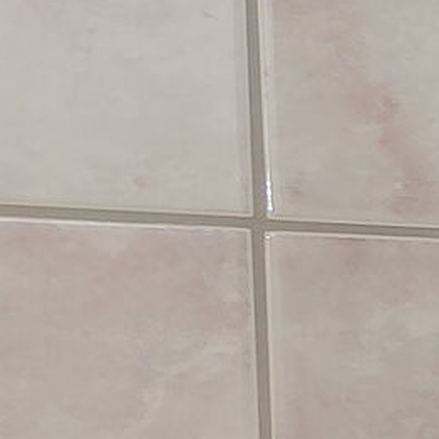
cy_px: 448
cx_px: 1987
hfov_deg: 7.1
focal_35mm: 136
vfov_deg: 12.7
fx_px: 1951
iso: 100
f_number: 9
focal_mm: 10
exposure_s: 1/160
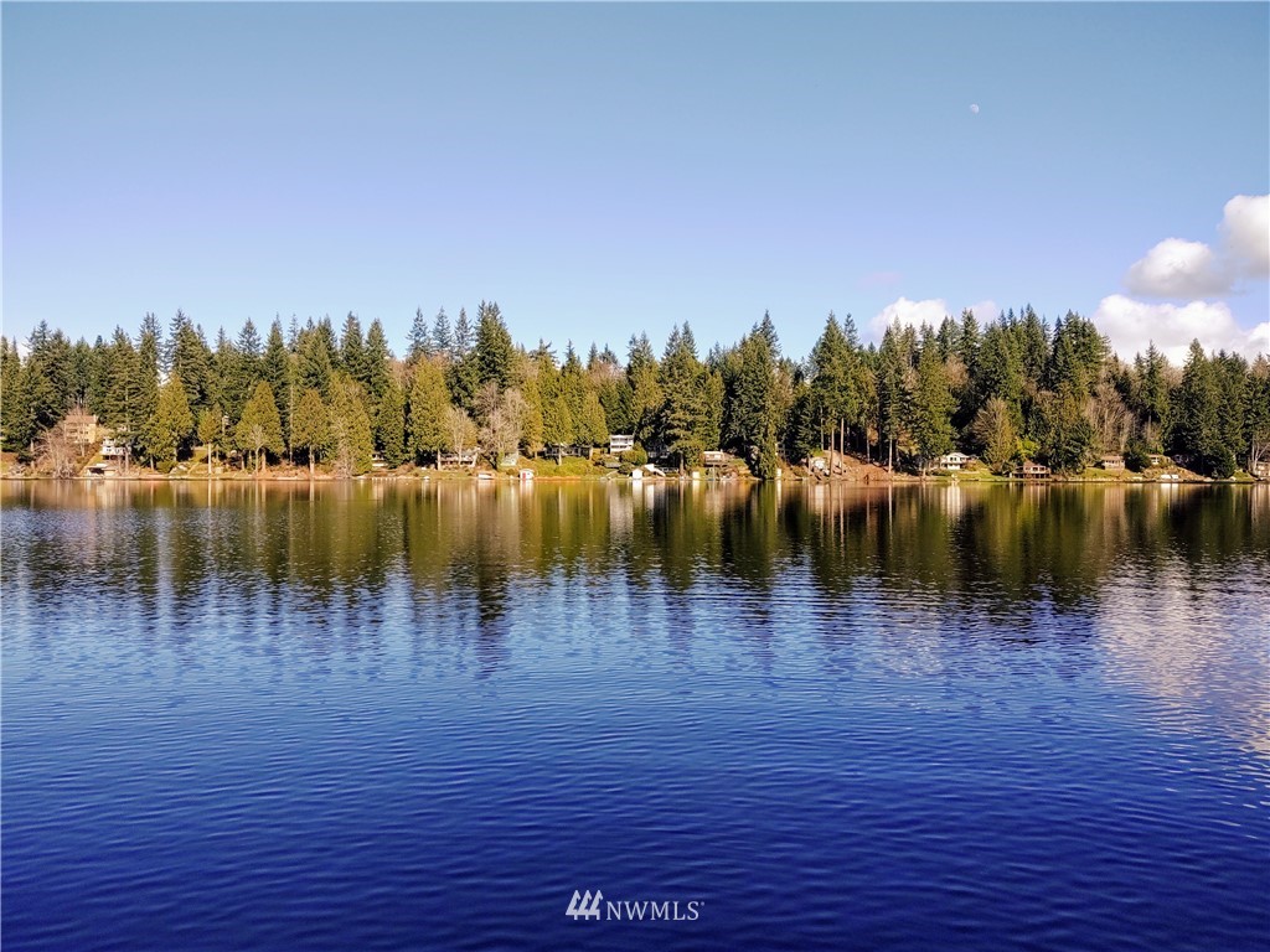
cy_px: 476
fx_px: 991
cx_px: 635
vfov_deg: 51.4
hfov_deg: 65.3
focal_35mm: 27
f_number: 1.7
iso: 100
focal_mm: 4.75
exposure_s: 1/3456
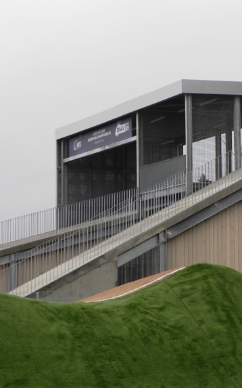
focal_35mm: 125
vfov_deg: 16.7
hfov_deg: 10.2
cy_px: 166
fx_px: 1319
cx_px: 326
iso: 64
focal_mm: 11.8
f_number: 4.5
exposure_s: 1/220
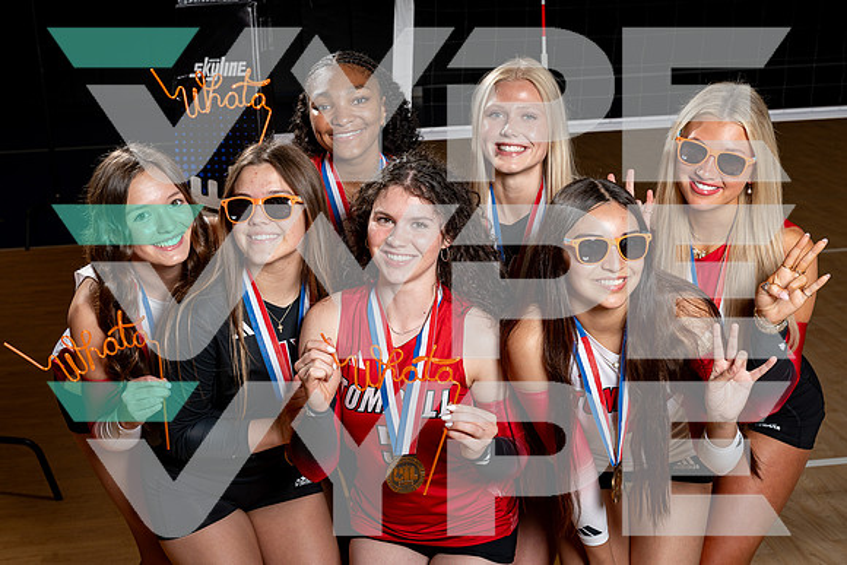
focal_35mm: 53
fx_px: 1247
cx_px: 424
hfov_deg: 37.5
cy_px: 282
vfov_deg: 25.5
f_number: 8
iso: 100
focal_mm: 53
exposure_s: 1/250
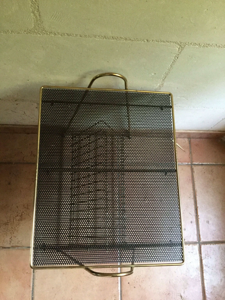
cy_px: 150
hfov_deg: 45.4
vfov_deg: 58.4
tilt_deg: -74.4
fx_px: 269
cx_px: 112
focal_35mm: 31
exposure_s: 1/25
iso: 200
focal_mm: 3.3
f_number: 2.4
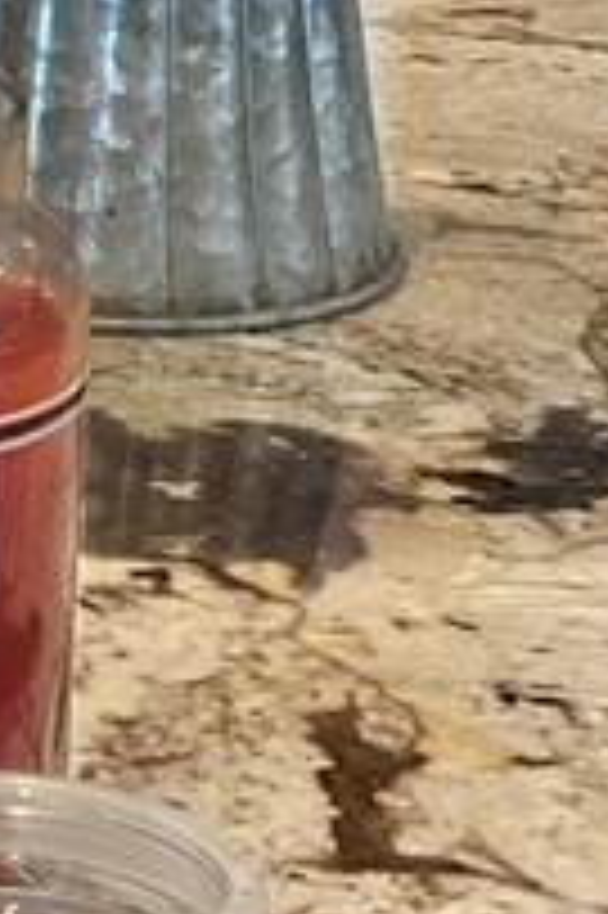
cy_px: -41
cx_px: -270
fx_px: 3857
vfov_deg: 13.3
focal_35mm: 152
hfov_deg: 8.8
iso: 200
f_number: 1.8
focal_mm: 3
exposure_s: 1/60
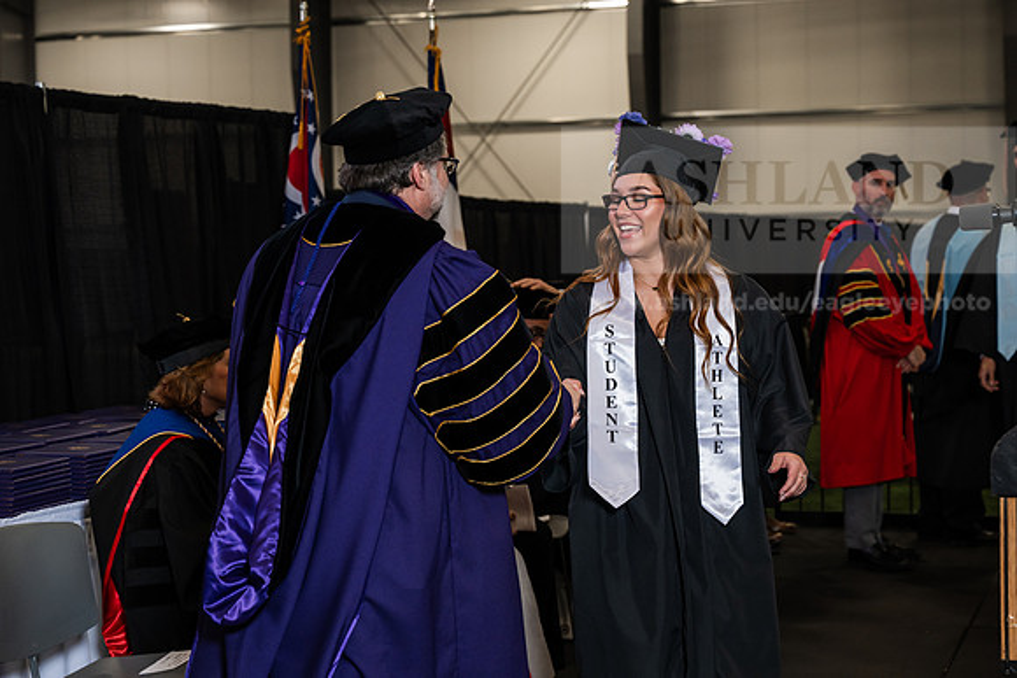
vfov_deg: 19.5
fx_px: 1978
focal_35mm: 70
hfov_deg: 28.8
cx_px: 508
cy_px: 339
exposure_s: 1/200
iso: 1250
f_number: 5
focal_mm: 70
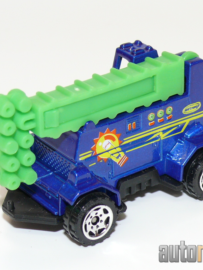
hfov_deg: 10.8
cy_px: 135
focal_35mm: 137
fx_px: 1071
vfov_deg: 14.4
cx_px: 106
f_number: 4
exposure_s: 1/30
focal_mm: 13.4
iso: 100
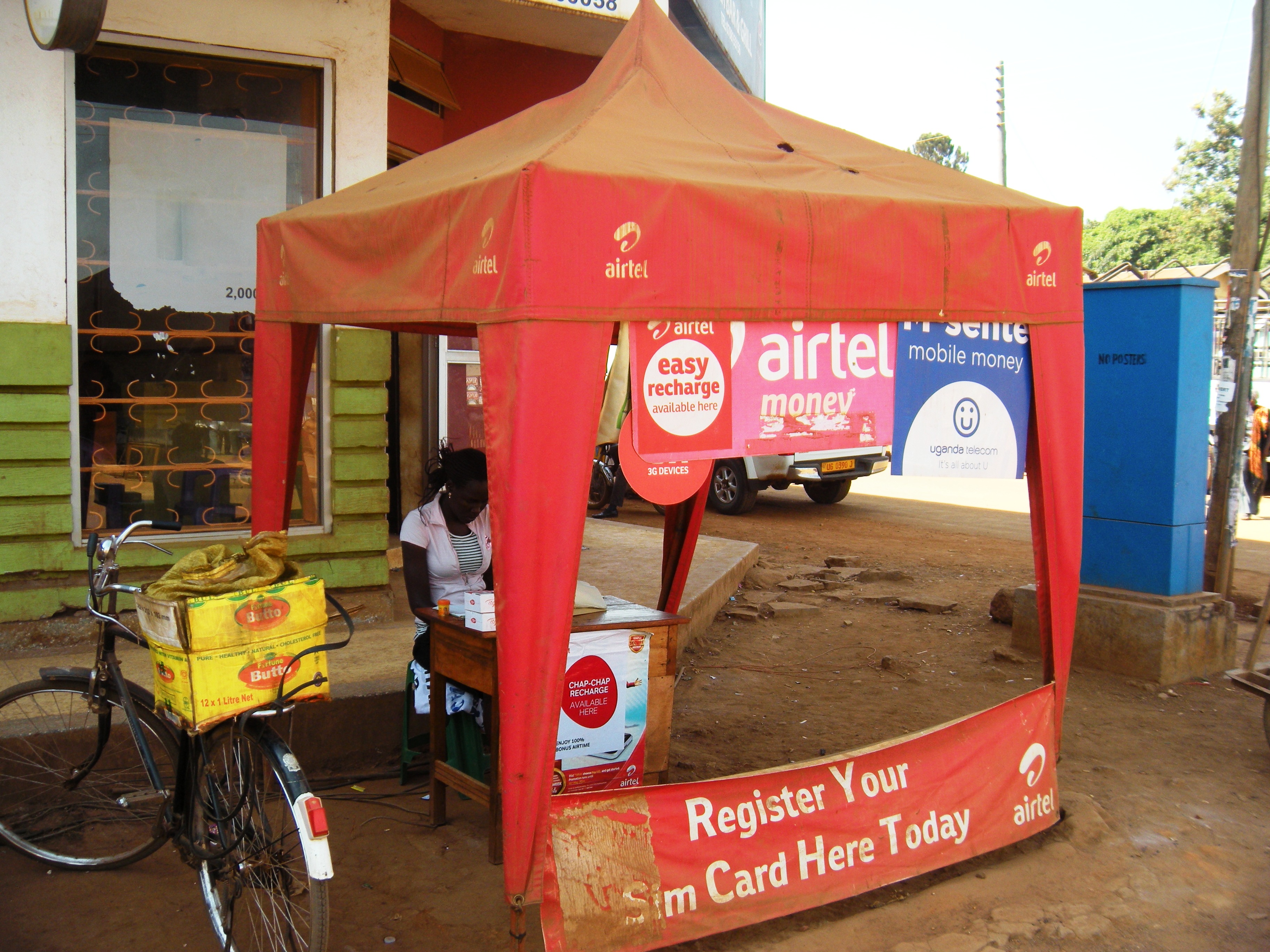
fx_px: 1468
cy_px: 476
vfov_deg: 36.0
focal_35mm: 40
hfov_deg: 46.8
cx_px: 635
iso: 64
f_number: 3.9
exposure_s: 1/141
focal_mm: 6.6
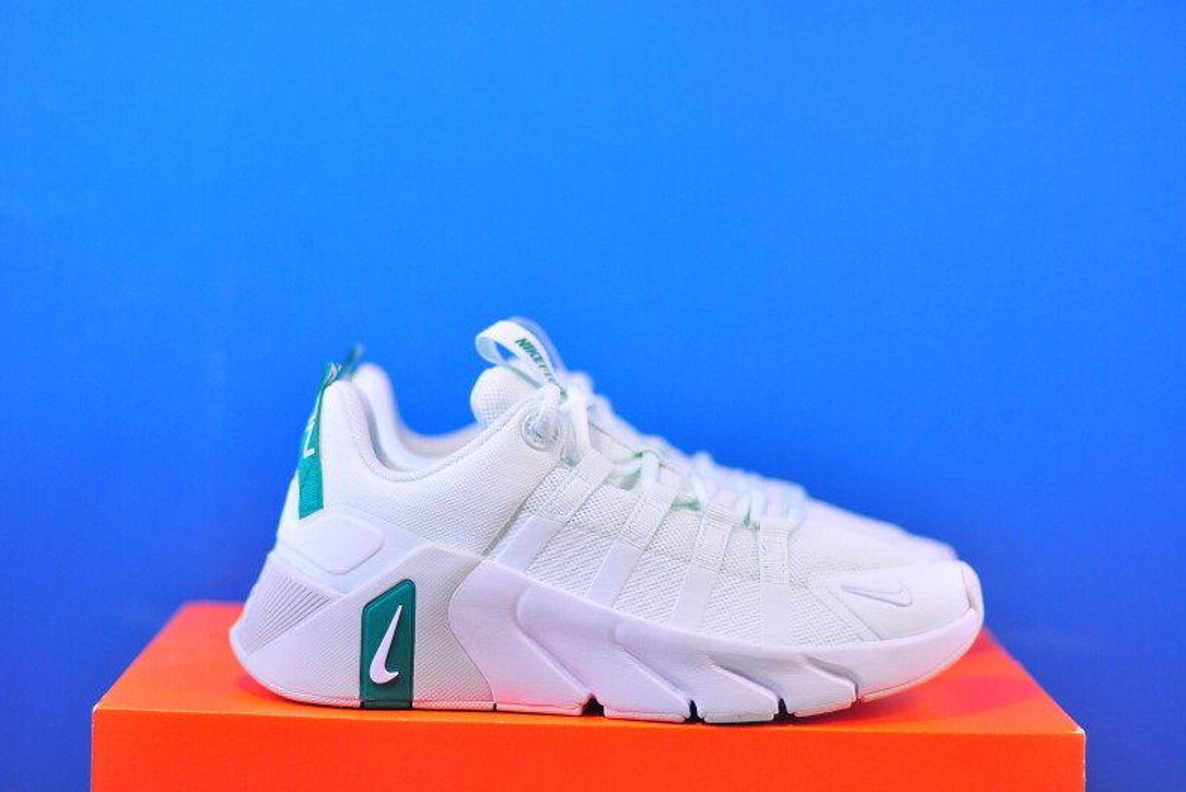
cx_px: 585
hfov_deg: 26.6
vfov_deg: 18.0
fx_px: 2505
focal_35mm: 76
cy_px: 398
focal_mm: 50
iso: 250
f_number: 2
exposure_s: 1/320
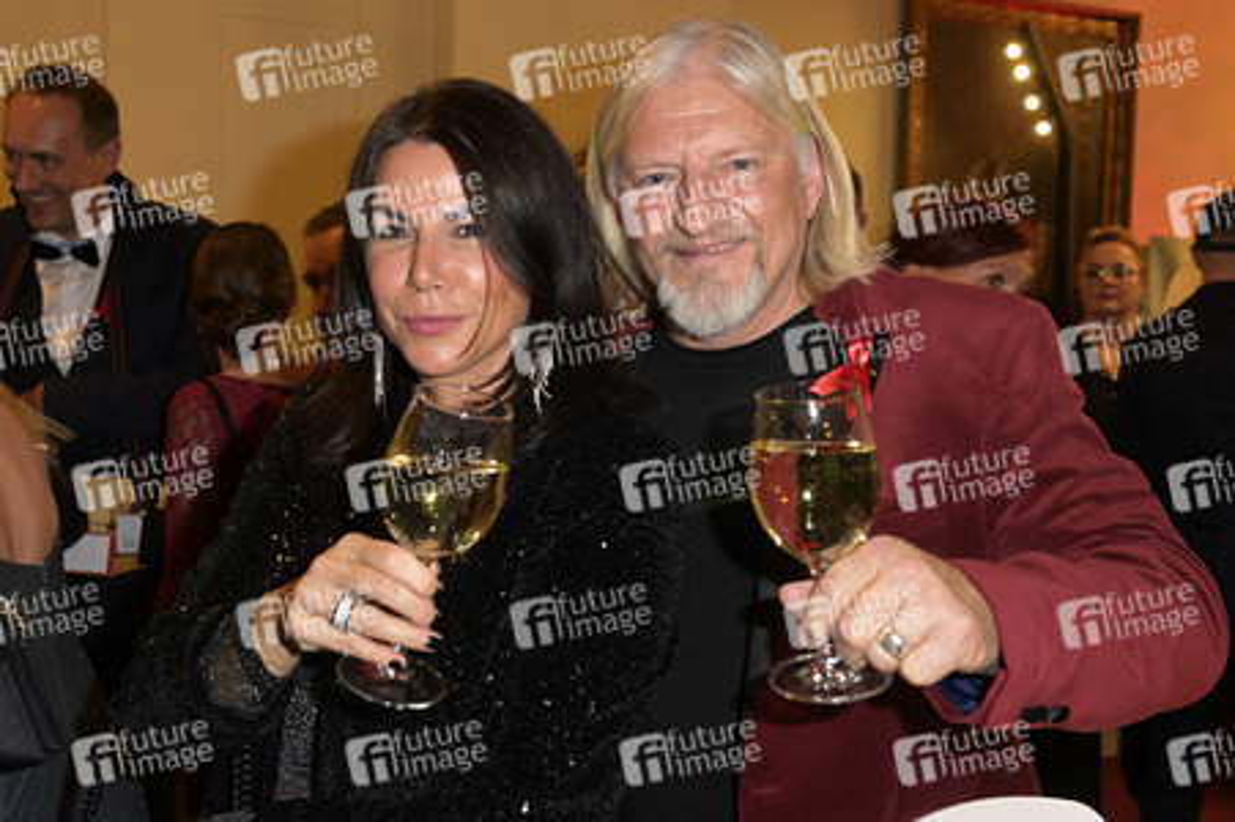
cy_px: 411
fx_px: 1200
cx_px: 618
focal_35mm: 35
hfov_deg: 54.5
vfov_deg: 37.8
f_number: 5
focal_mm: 35
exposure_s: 1/50
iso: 1600
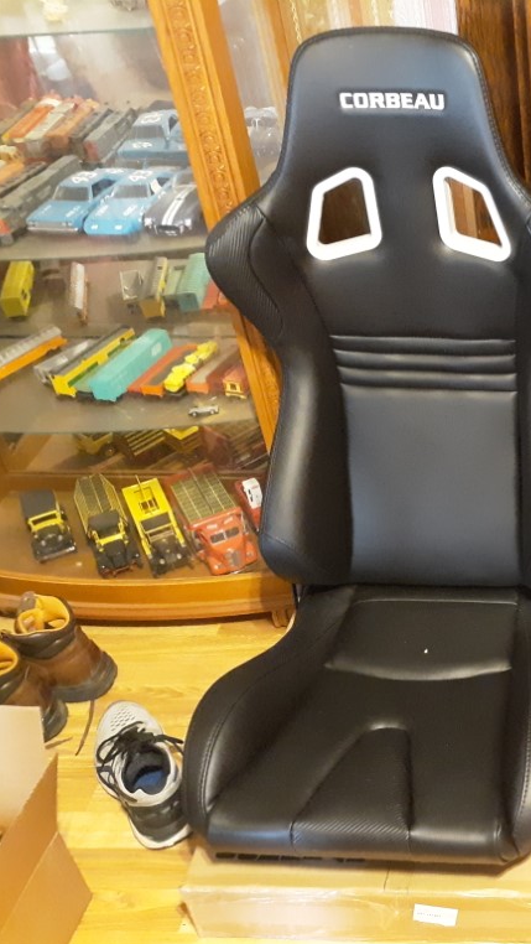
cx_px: 613
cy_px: 474
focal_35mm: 41
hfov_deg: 26.3
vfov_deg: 49.4
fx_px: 1026
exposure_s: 1/10
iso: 800
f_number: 1.7
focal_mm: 3.7
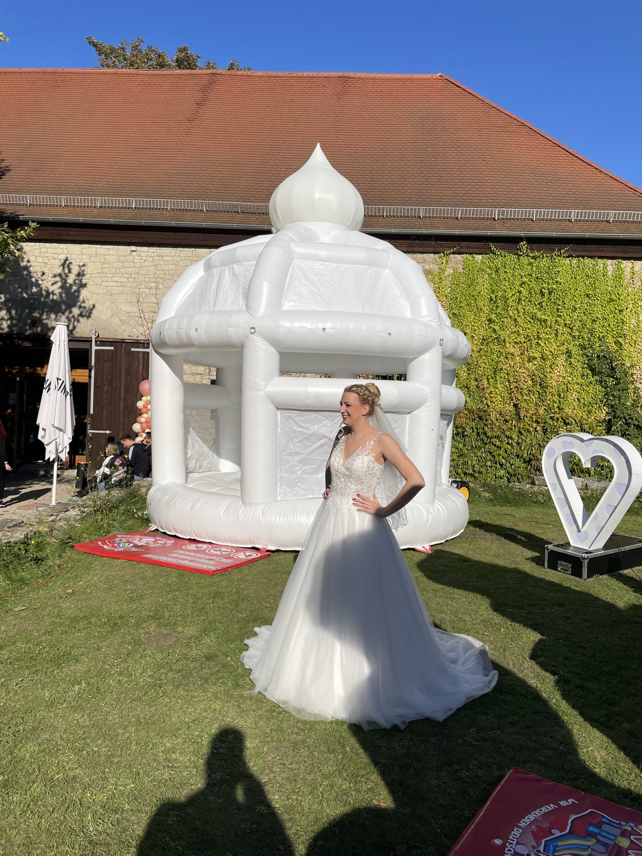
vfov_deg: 67.3
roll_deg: -2.4
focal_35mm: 26
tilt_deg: -1.2
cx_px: 321
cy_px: 428
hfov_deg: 53.1
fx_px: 643
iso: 32
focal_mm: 4.2
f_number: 1.6
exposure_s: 1/9091
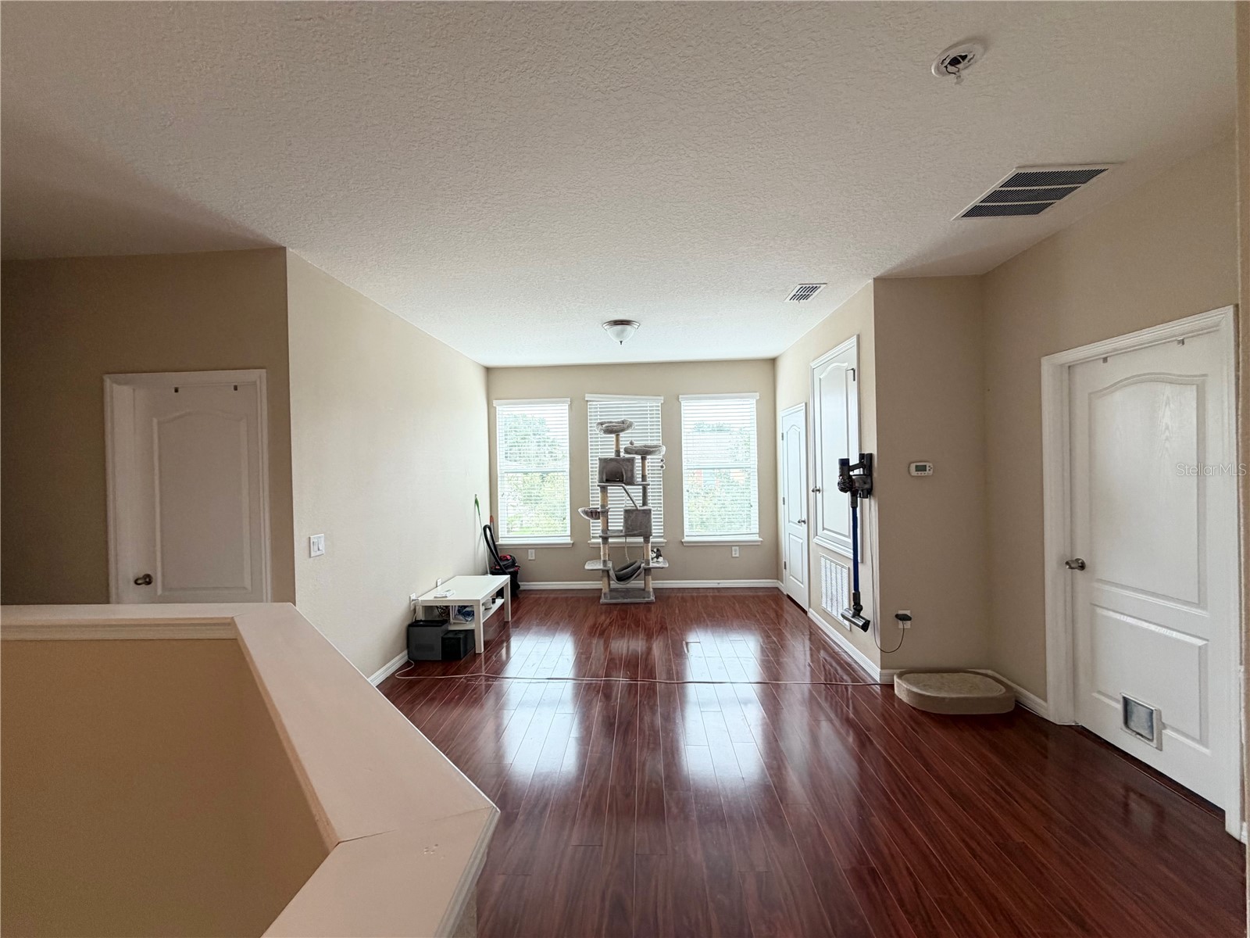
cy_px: 469
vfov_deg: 85.7
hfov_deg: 102.1
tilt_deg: +0.3
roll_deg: +0.7
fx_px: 506
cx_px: 625
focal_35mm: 14
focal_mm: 2.22
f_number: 2.2
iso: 200
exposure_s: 1/120
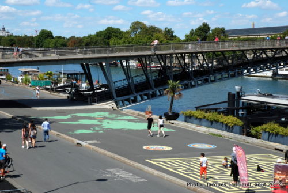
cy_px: 96
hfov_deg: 28.0
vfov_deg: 19.0
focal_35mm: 72
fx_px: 577
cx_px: 144
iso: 100
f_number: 16
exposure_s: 1/100
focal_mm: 48
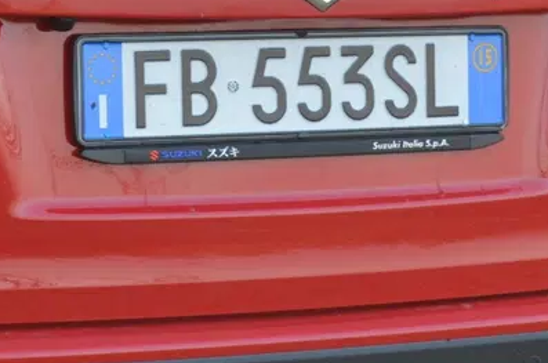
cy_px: 135
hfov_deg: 11.4
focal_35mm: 181
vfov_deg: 7.6
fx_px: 2750
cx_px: 187
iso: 400
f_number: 5.3
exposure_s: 1/125
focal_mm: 40
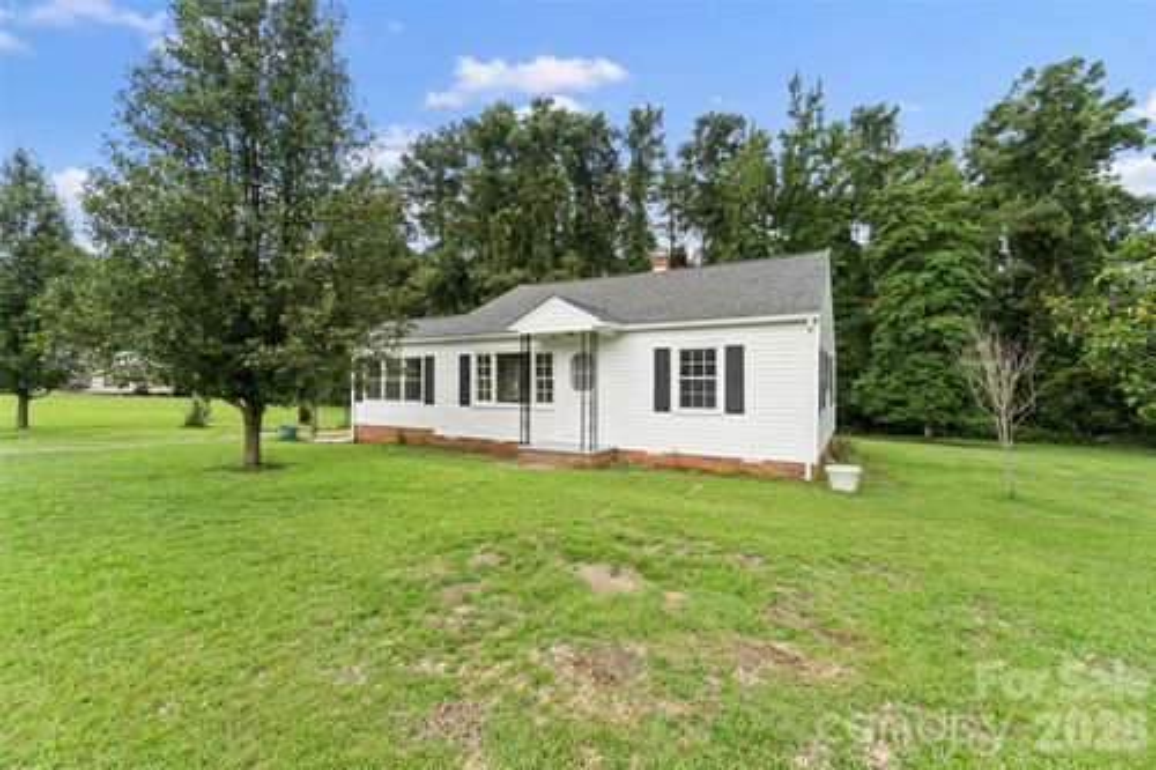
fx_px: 481
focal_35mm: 15
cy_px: 385
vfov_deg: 77.3
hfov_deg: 100.4
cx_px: 578
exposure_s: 1/125
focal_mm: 10
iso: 100
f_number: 4.5
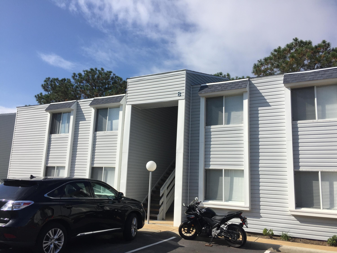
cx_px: 168
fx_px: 282
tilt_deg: +10.7
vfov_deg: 48.2
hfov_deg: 61.7
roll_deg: -3.4
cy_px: 126
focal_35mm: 29
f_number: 2.2
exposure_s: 1/3049
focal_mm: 4.15
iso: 32
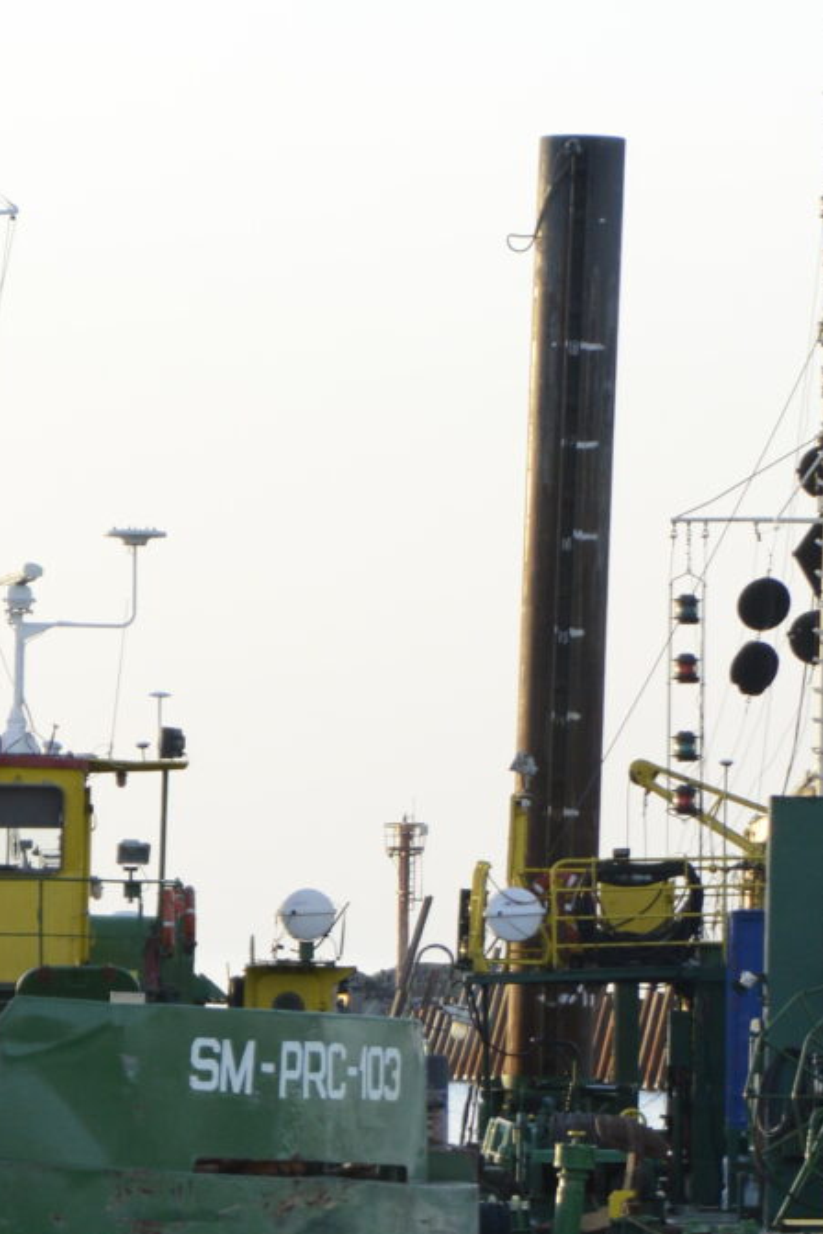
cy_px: 821
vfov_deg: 6.4
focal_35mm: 324
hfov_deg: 4.2
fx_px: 11110
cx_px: -328
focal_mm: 85
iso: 900
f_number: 4
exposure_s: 1/1600
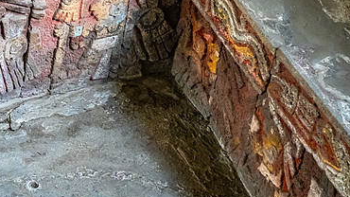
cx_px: 104
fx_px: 1782
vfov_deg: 6.3
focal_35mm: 192
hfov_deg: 11.2
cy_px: 53
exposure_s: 1/30
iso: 1000
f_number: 5.6
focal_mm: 42.74
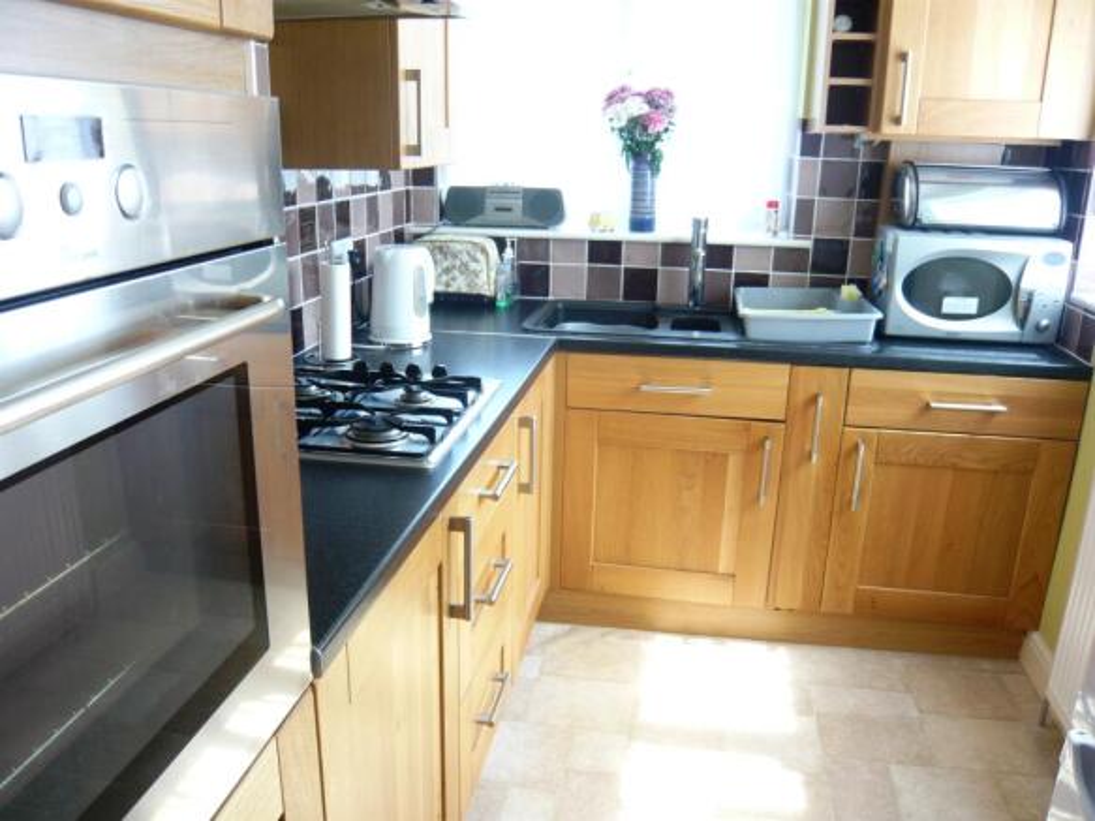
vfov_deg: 49.7
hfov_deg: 63.5
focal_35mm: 28
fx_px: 886
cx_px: 548
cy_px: 410
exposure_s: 1/30
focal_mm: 4.6
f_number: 2.8
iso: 100
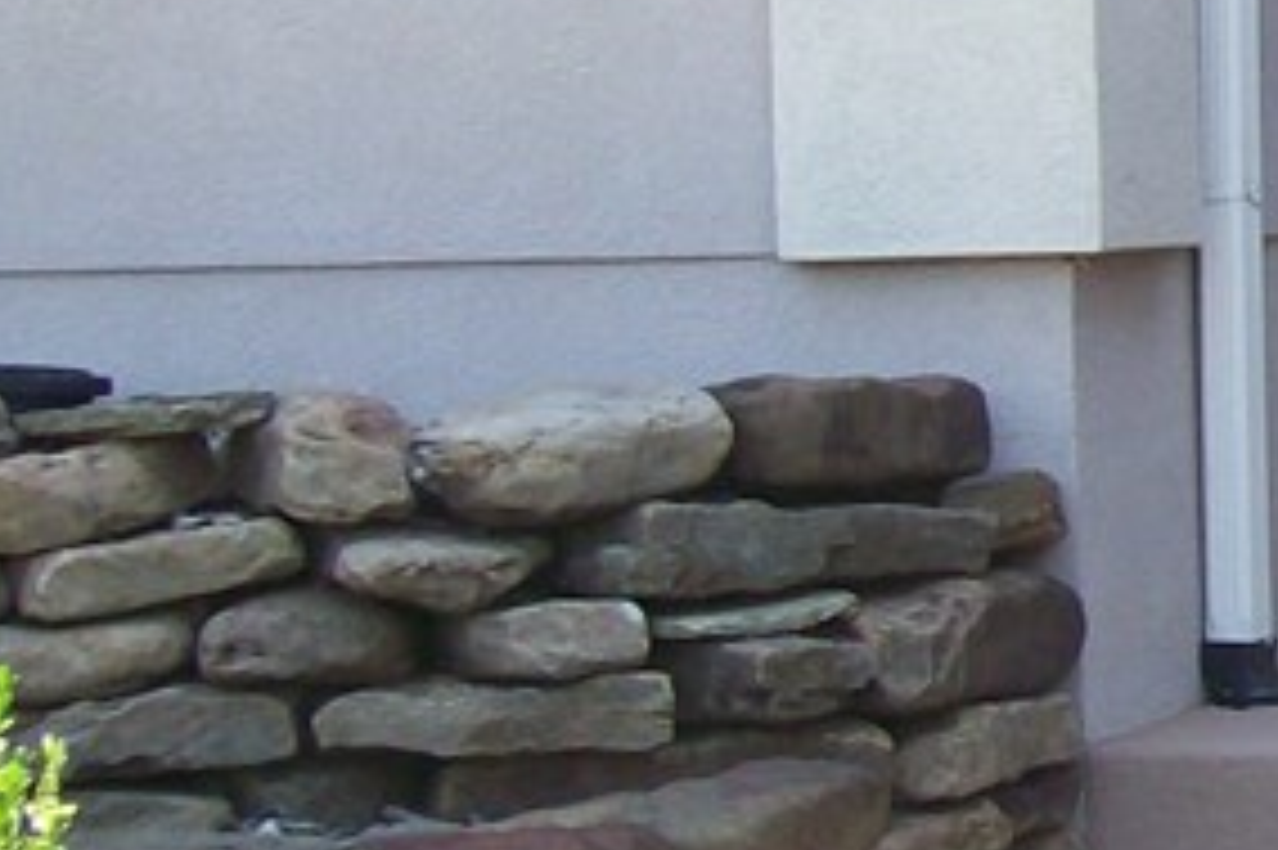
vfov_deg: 10.1
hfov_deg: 13.8
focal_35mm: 135
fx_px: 4790
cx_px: 2187
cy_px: 216
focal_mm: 6
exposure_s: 1/197
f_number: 2.7
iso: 80
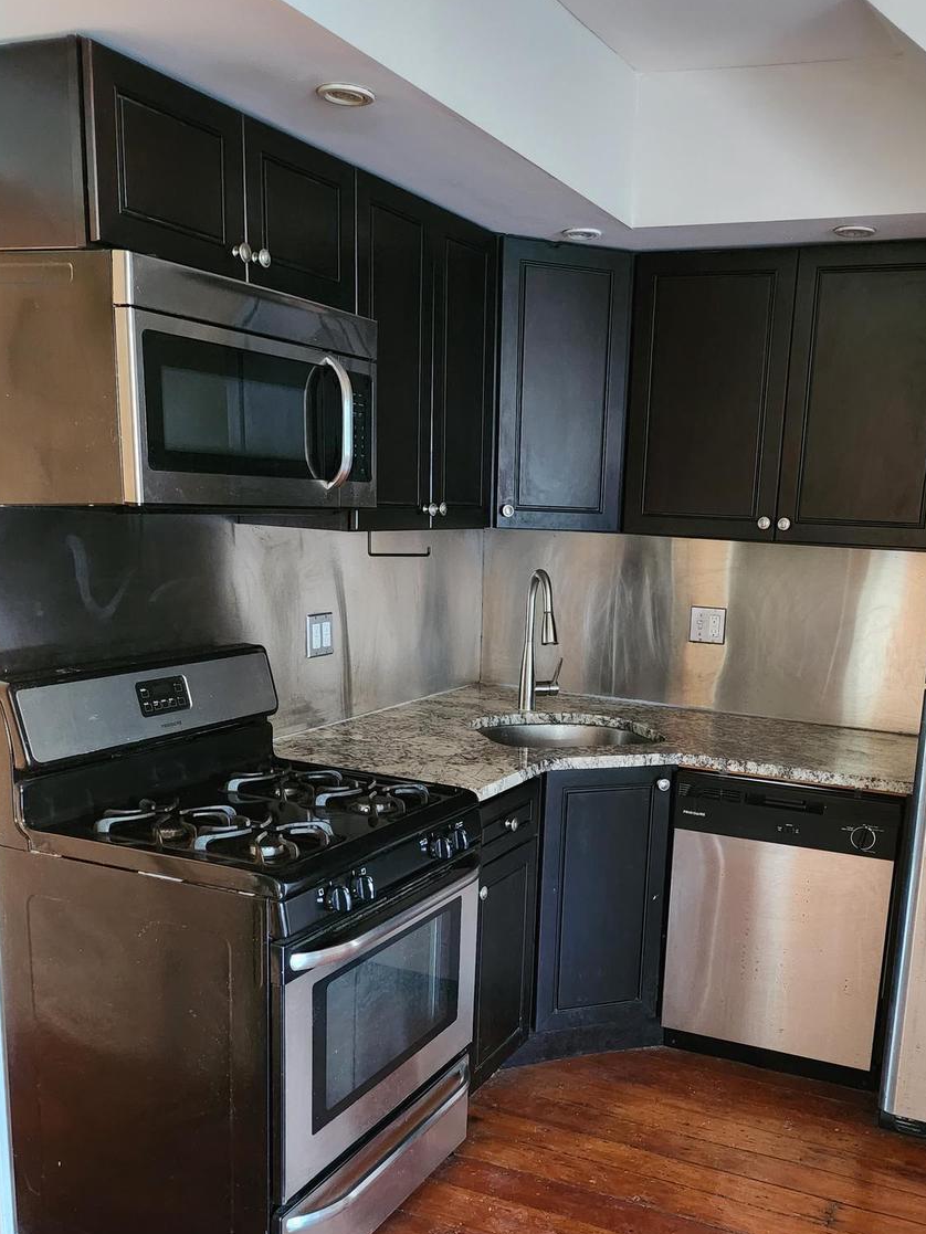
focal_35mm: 33
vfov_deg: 54.7
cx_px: 589
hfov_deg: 42.6
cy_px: 771
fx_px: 1177
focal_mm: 5
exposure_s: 1/24
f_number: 1.8
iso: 1250
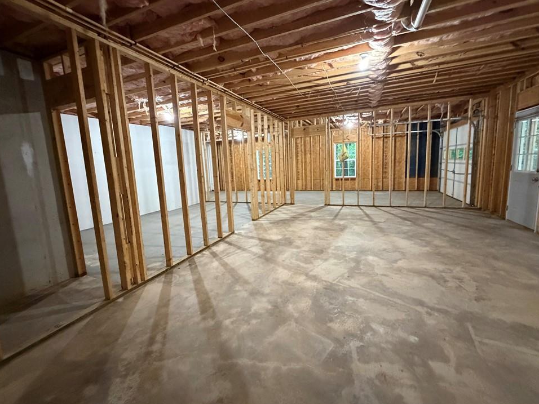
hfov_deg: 98.2
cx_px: 266
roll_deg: +2.3
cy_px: 196
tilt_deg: -7.1
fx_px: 234
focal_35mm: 15
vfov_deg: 81.7
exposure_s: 1/60
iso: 1250
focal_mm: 2.22
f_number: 2.2
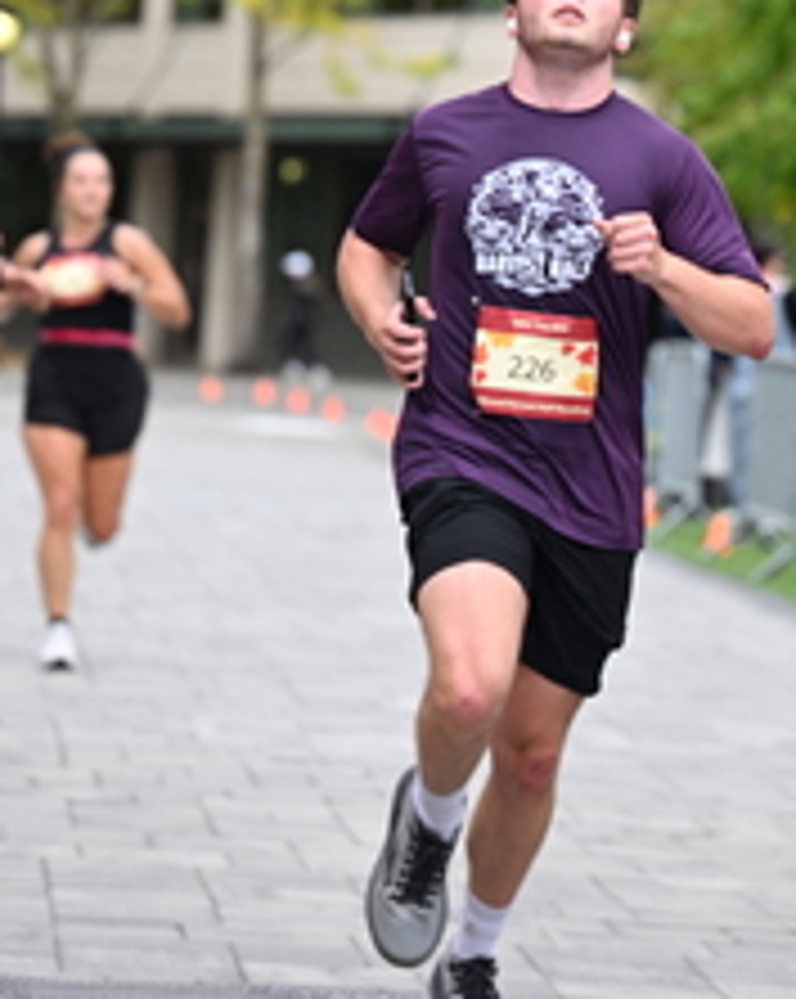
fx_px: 6256
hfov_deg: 7.3
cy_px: 198
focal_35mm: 212
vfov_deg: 9.1
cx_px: 627
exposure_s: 1/2000
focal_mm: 91
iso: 640
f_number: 2.8
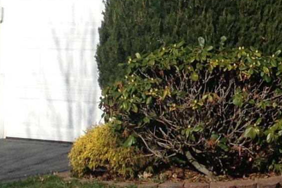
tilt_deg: +1.3
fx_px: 1519
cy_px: -45
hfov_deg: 10.3
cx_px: 410
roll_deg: -1.3
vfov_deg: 7.0
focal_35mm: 194
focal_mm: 4.28
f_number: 2.4
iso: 50
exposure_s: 1/2513
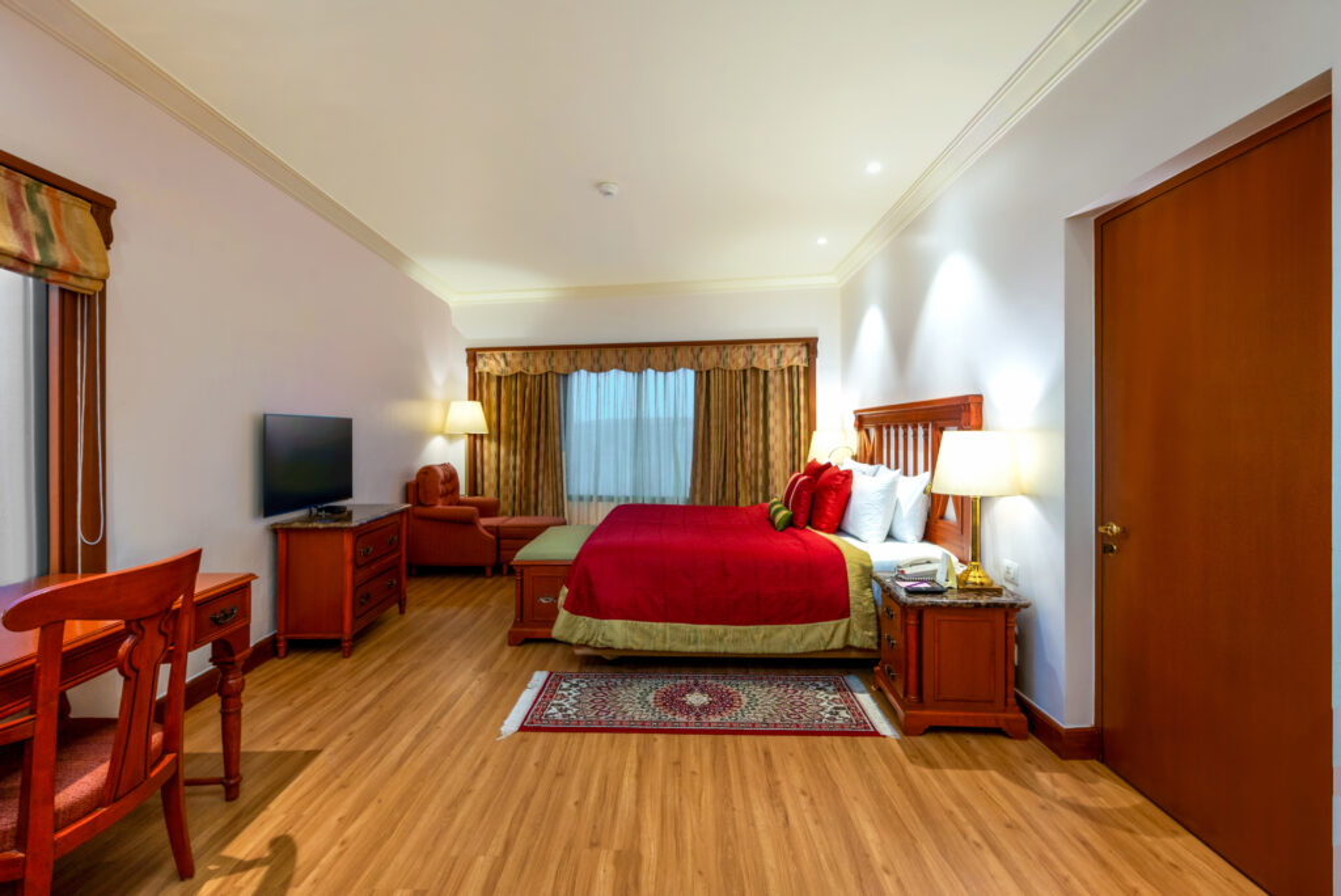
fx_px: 596
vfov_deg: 73.8
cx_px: 670
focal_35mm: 16
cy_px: 448
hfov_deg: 96.7
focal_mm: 16
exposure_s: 1/100
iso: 1000
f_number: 8
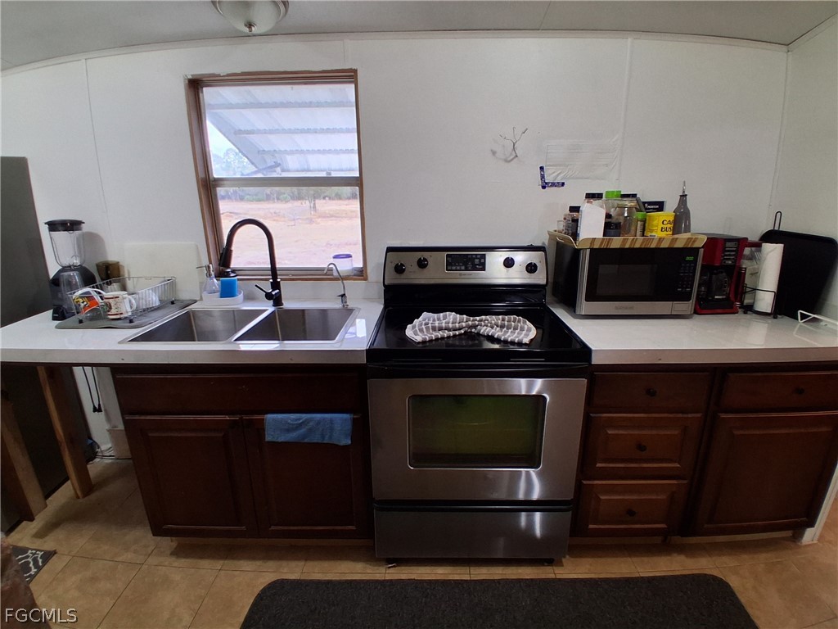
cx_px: 419
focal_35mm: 17
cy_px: 314
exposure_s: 1/40
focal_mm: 1.4
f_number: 2.2
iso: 100
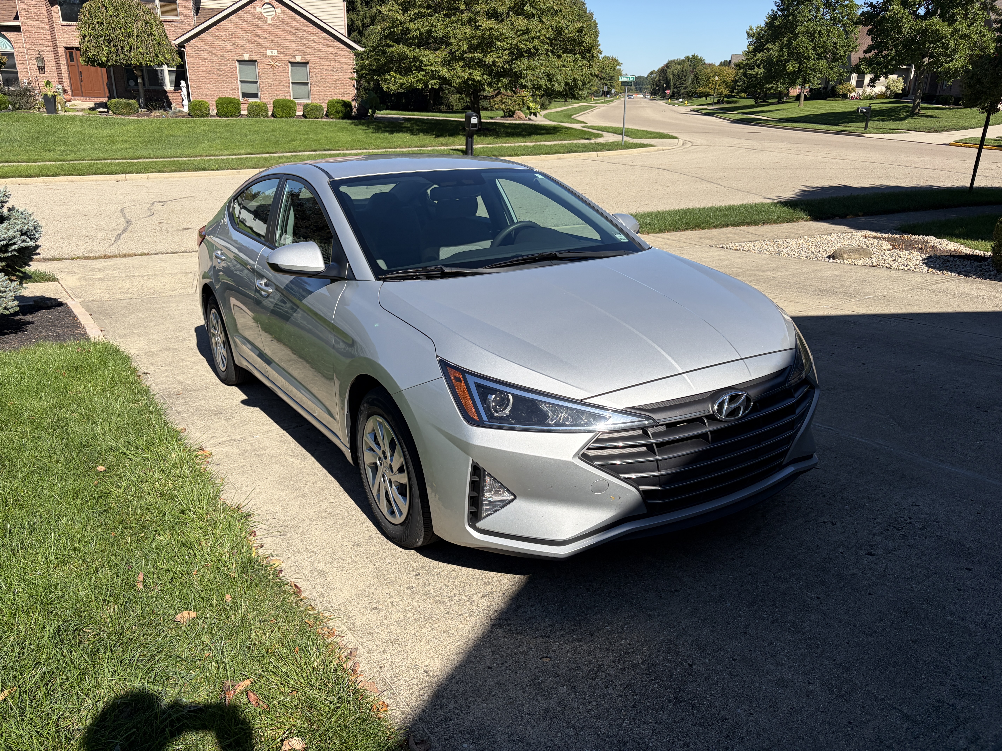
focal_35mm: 26
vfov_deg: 53.1
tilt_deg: -20.6
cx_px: 501
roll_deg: -2.3
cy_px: 376
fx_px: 753
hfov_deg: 67.3
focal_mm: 5.96
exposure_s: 1/3623
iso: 50
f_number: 1.6
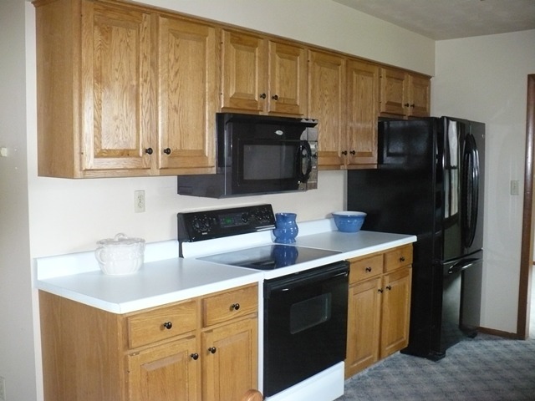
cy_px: 200
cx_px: 268
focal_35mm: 37
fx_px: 572
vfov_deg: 38.7
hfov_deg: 50.1
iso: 320
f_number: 2.8
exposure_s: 1/30
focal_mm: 6.1
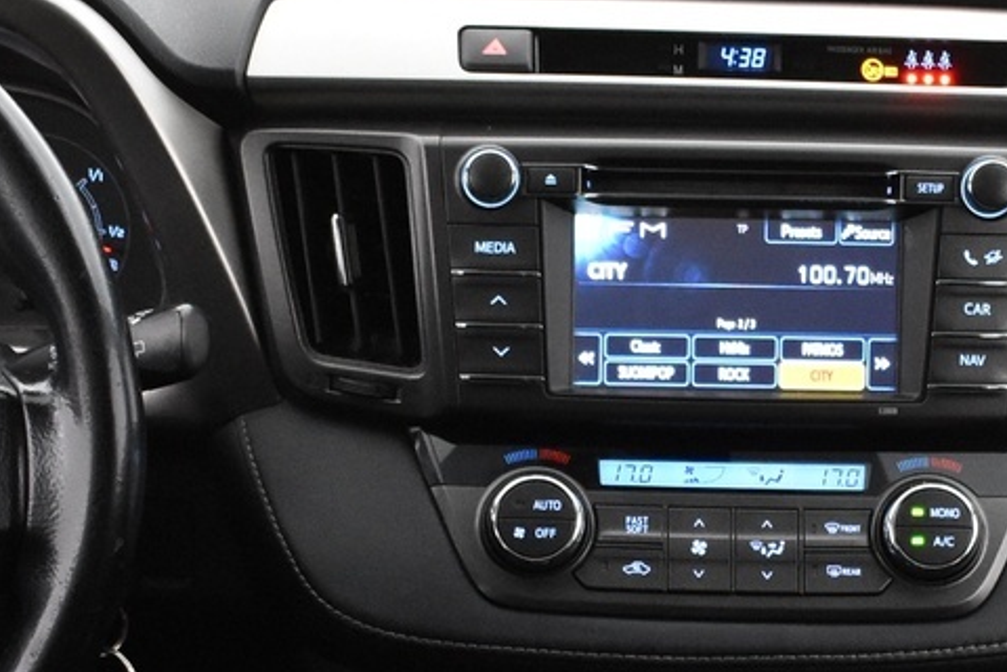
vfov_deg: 14.6
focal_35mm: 91
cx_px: 618
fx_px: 2545
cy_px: 764
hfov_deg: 22.3
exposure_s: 1/40
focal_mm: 18
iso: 3200
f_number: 3.5
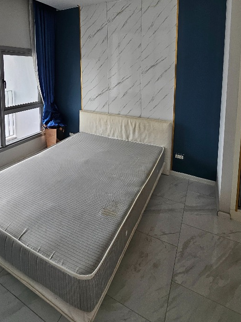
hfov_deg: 68.6
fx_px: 176
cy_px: 88
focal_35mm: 19
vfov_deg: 79.3
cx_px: 111
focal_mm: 1.7
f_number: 2.2
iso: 64
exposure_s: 1/100
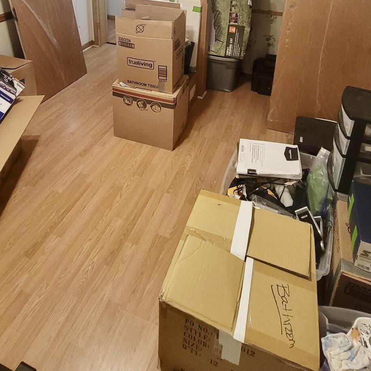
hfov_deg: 62.9
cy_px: 35
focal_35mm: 25
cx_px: 174
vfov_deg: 54.5
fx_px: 303
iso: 320
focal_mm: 2.2
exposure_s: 1/40
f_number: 2.2
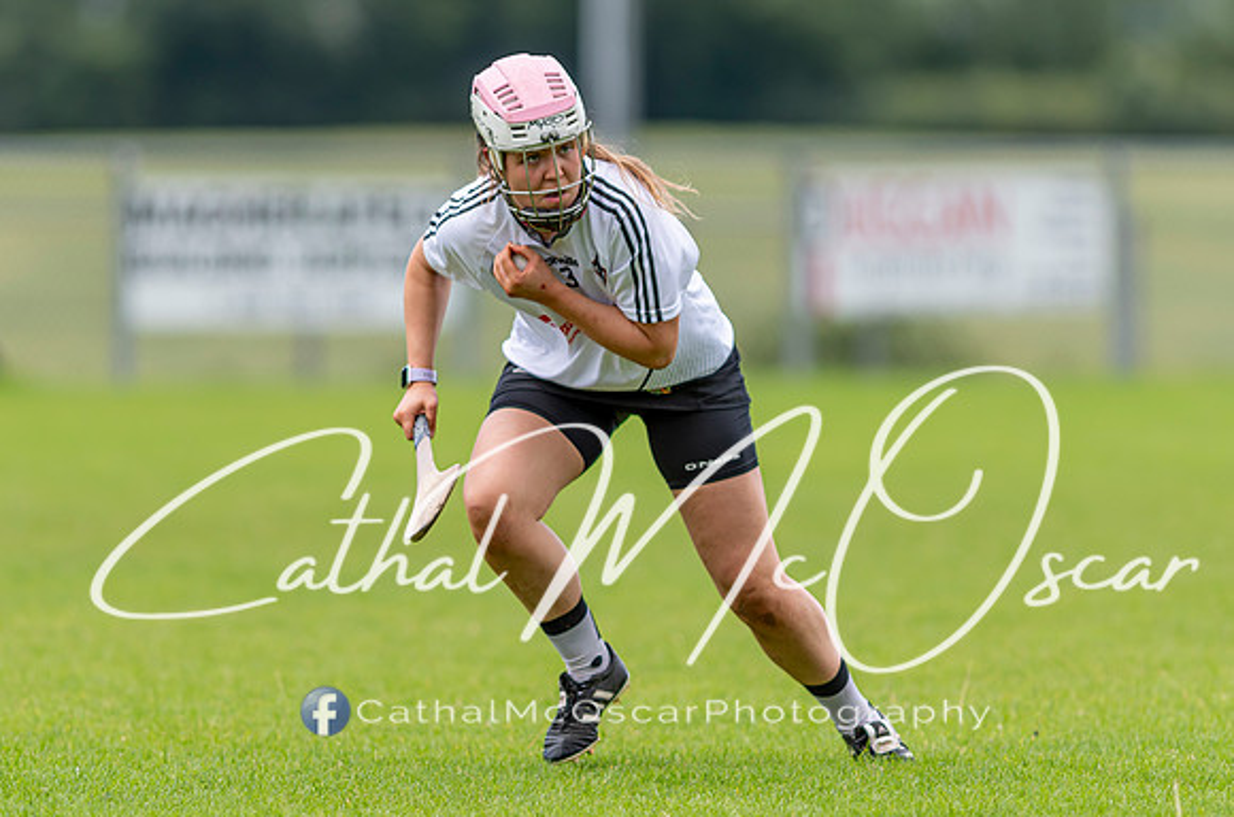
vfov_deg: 2.5
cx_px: 576
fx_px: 18780
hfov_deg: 3.8
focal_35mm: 549
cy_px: 428
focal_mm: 300
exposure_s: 1/1000
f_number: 2.8
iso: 110
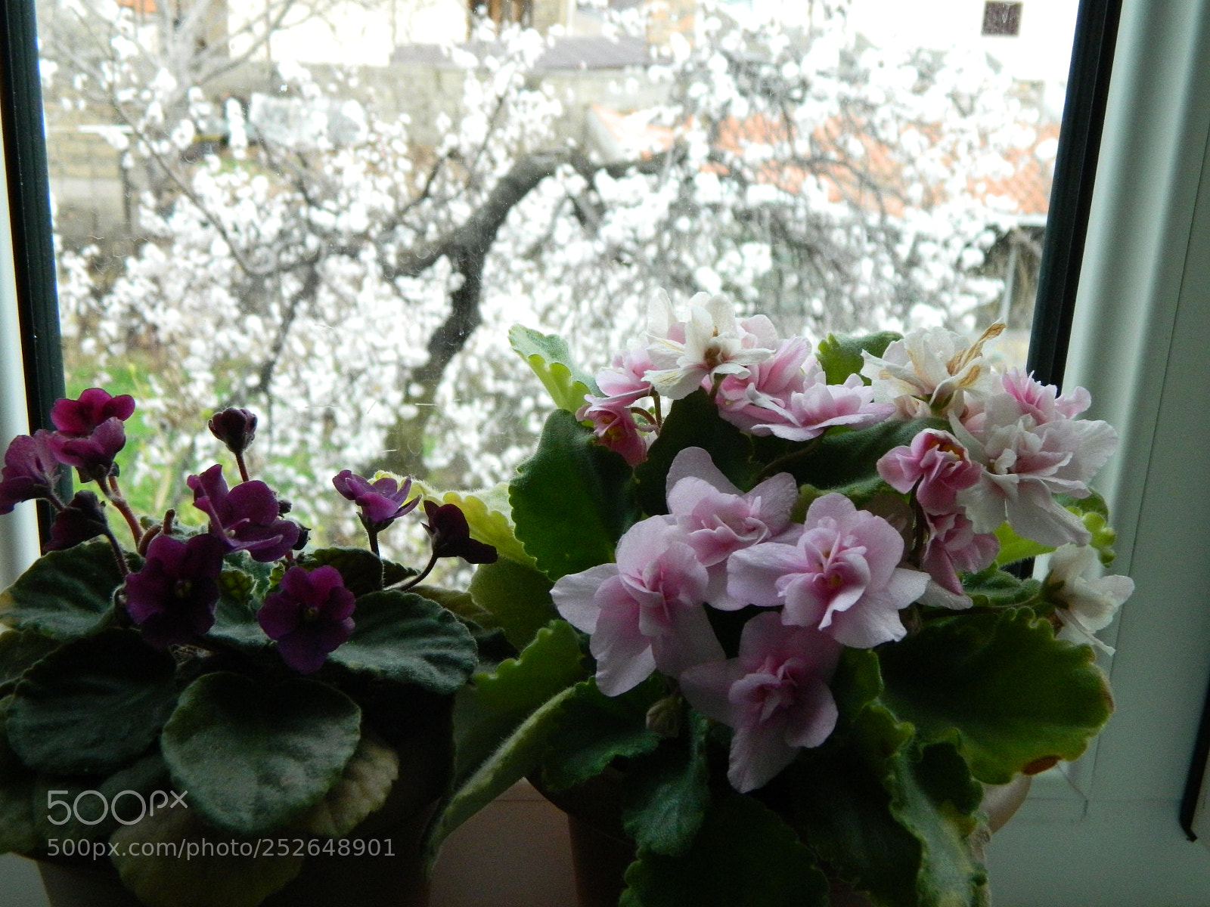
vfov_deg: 35.1
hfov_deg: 45.8
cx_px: 605
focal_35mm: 41
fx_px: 1433
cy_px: 454
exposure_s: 1/160
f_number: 3.5
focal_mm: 7.3
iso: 400
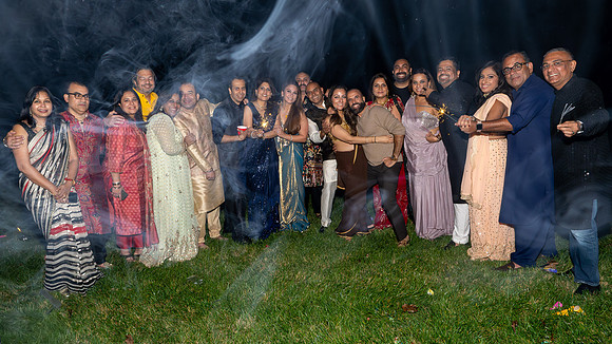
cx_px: 292
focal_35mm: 27
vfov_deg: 42.3
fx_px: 445
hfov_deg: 69.0
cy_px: 183
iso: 1600
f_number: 9
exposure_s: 1/250
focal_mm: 17
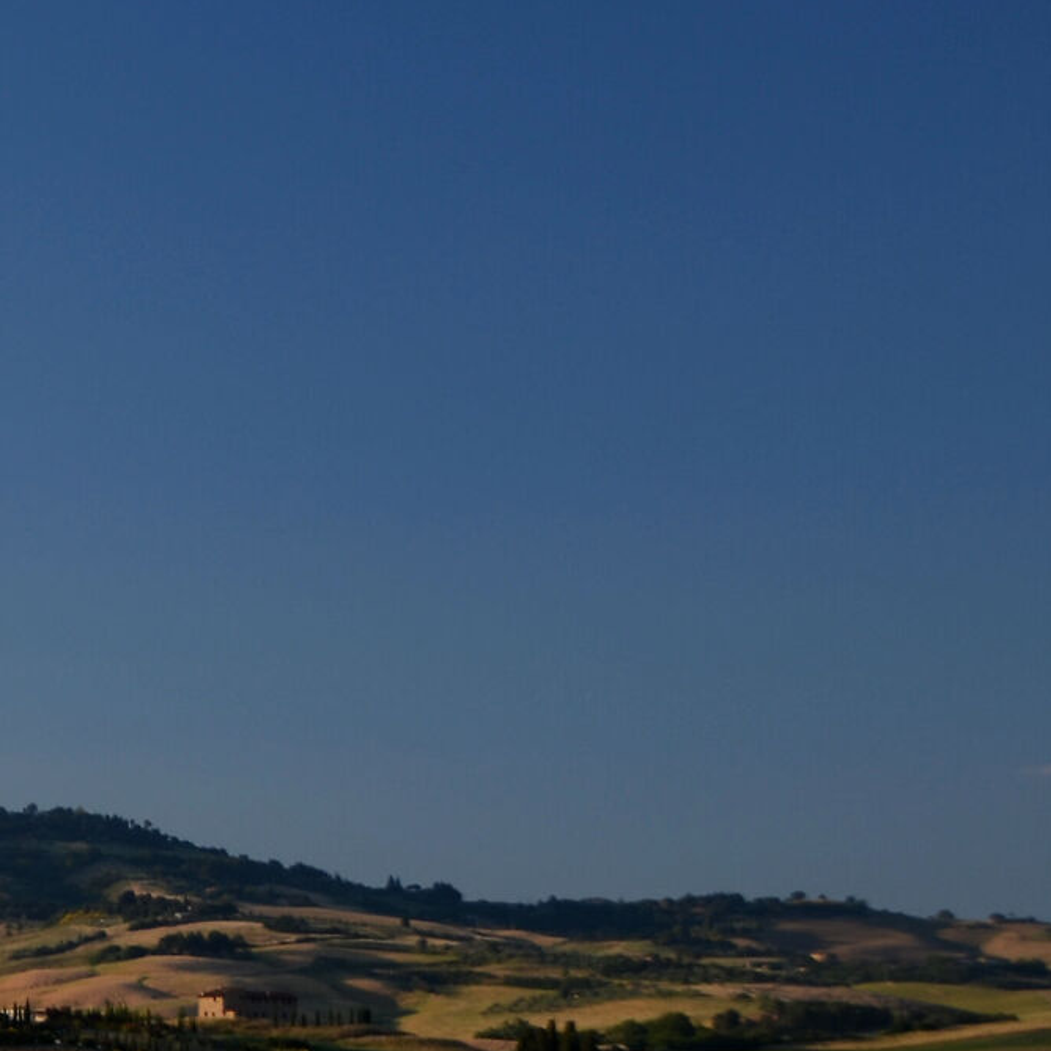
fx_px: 4552
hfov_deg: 12.3
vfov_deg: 13.1
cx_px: -705
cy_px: 757
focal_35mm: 133
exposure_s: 1/200
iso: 100
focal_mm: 29
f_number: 6.3
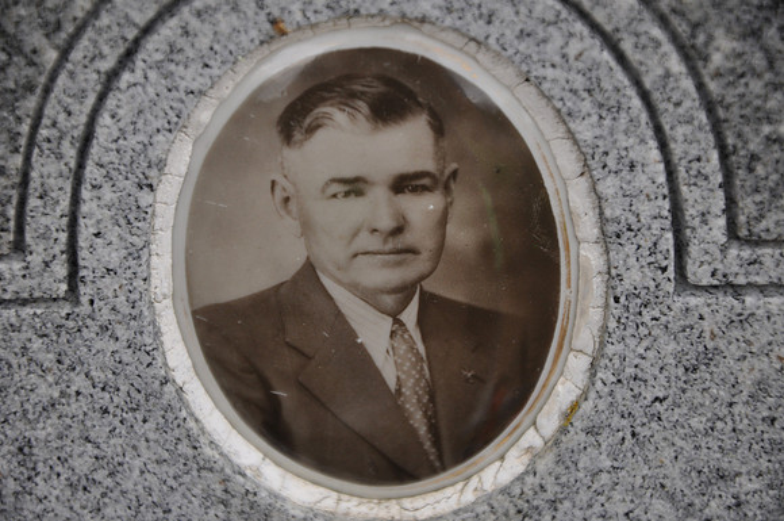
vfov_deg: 8.7
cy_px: 260
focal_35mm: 158
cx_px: 392
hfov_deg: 13.1
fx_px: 3425
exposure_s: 1/125
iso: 360
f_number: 5.6
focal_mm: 105
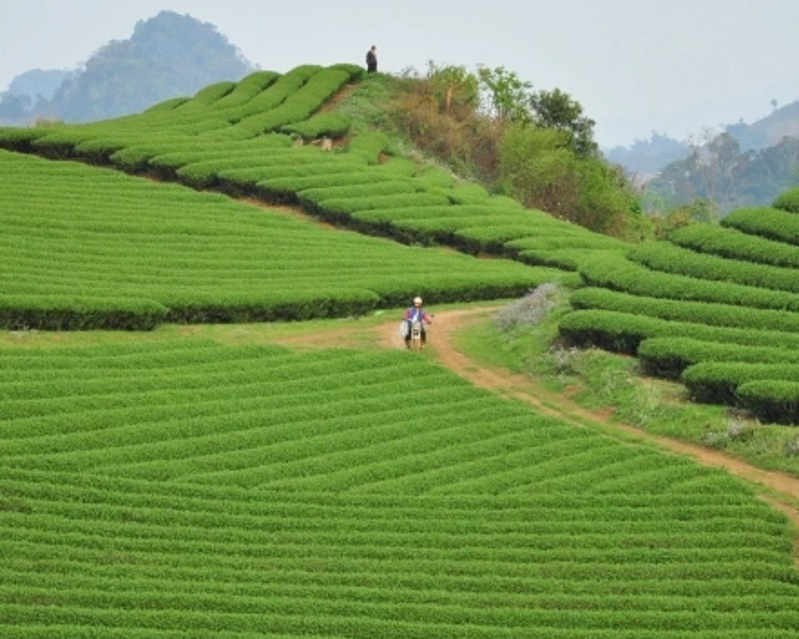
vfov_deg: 6.8
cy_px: 313
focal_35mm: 228
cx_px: 404
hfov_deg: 8.5
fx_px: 5386
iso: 200
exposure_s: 1/100
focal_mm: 105
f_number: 5.6
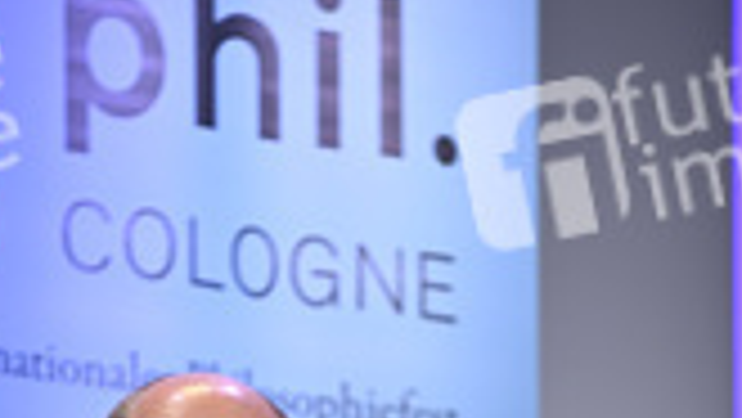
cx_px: 279
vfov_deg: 3.2
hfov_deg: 5.7
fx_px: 7500
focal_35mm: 381
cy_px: 818
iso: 500
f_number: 2.8
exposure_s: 1/400
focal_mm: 150
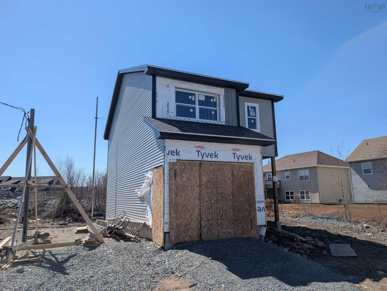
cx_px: 194
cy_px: 146
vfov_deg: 56.9
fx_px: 269
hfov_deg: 71.5
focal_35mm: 24
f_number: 1.68
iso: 21
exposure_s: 1/1393
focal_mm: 6.9
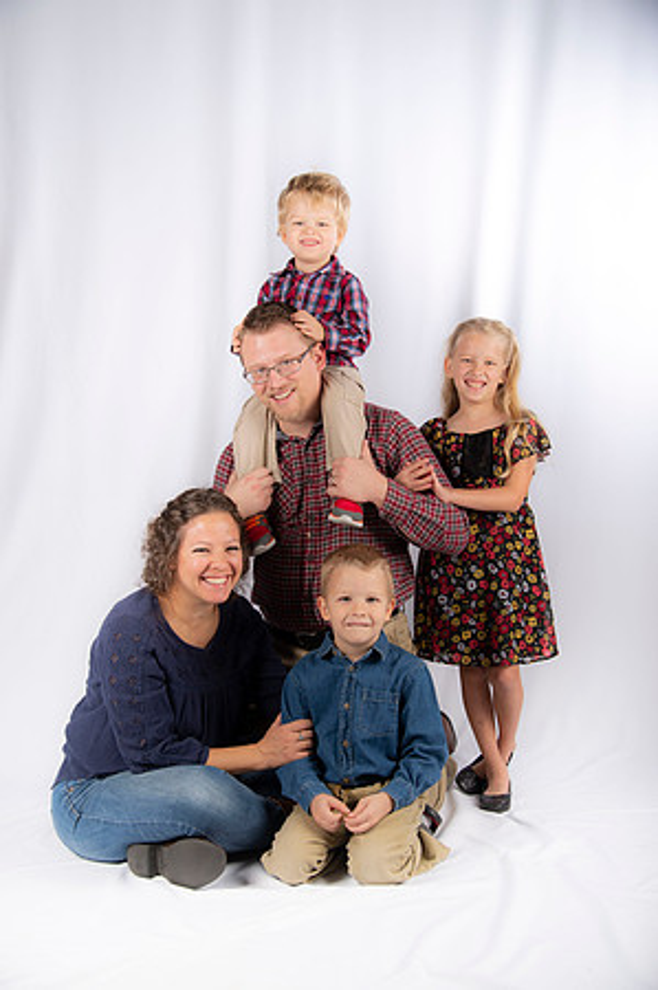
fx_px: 1264
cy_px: 495
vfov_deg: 42.8
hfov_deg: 29.2
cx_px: 329
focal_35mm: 46
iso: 100
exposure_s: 1/200
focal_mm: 46
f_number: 5.6
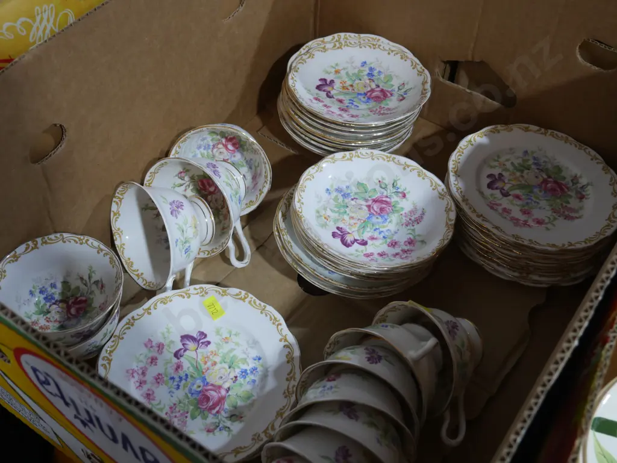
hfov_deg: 42.9
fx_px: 785
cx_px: 308
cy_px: 232
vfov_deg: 32.9
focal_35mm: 44
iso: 800
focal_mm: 22
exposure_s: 1/60
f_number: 4.7
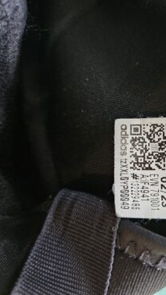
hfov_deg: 32.7
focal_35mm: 34
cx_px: 153
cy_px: 146
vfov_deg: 58.0
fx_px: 266
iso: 640
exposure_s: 1/60
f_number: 1.8
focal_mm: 5.4
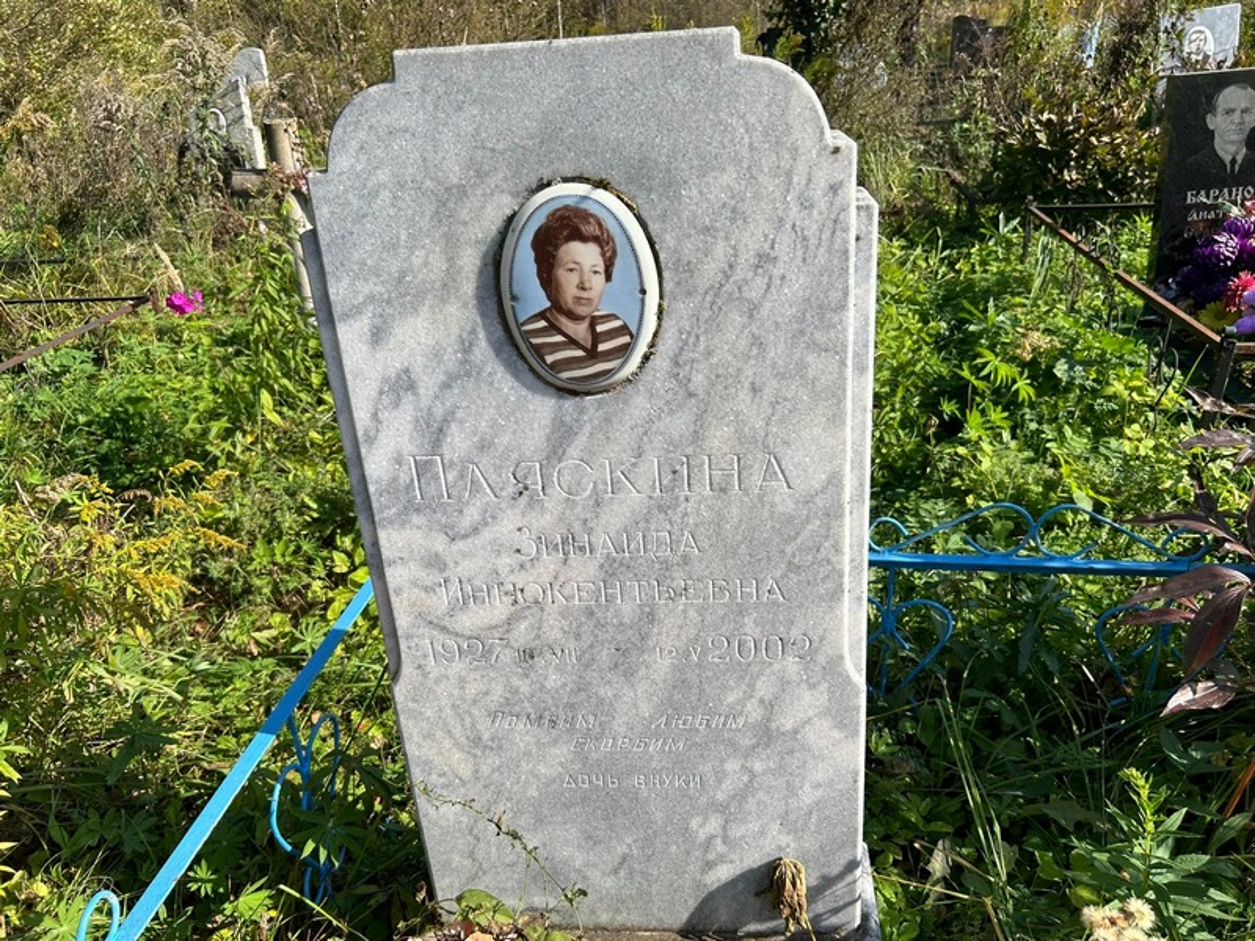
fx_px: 943
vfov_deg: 53.1
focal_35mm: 26
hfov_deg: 67.3
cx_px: 628
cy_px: 470
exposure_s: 1/2994
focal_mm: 5.7
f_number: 1.5
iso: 50
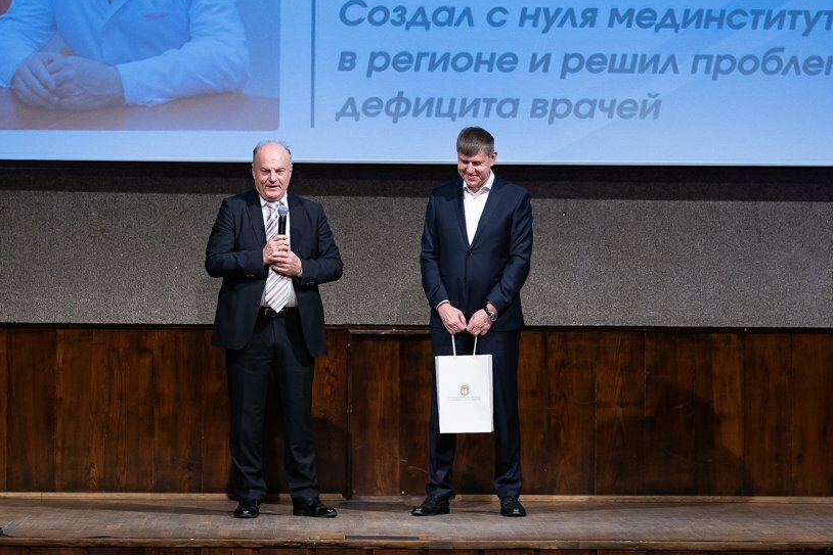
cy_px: 170
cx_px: 335
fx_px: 4605
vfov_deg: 6.9
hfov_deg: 10.3
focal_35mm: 199
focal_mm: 135
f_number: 1.8
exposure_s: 1/400
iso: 640
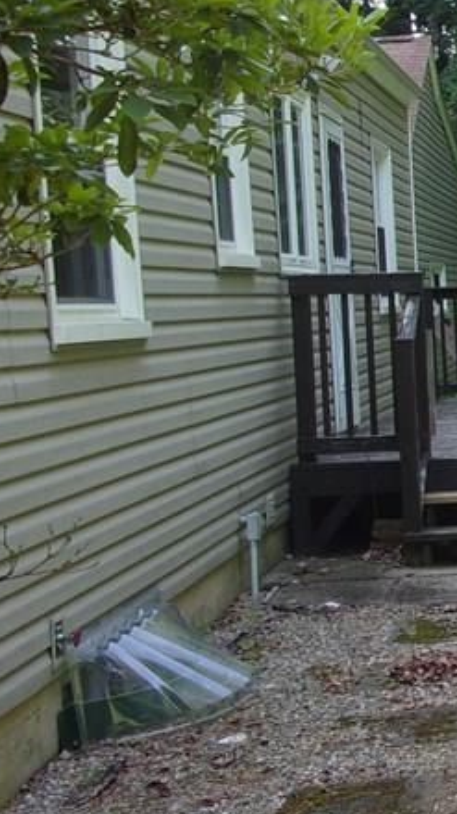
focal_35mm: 71
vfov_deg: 29.7
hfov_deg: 14.2
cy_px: 353
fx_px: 1532
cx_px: 918
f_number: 3.9
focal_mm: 5.1
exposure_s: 1/40
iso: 80
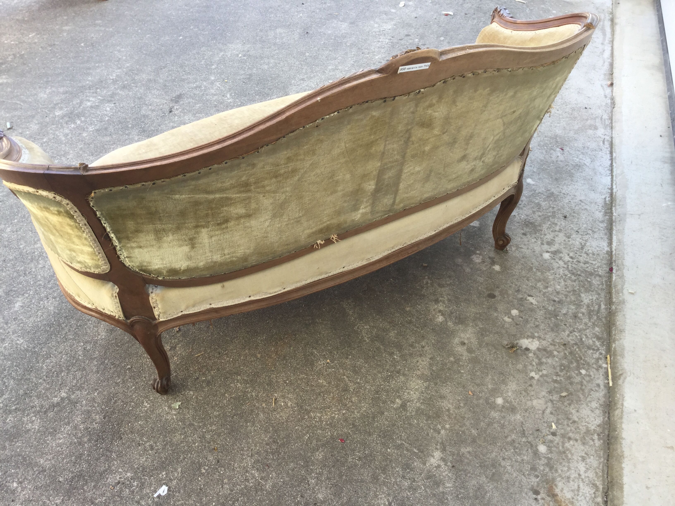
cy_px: 253
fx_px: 604
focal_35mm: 31
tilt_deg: -41.8
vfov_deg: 45.4
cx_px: 338
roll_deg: -2.4
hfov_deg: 58.4
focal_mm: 3.3
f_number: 2.4
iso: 25
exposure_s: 1/100
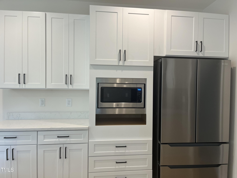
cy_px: 89
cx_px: 118
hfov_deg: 67.3
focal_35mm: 26
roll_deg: +0.1
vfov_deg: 53.1
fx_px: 178
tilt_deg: -0.8
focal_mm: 5.1
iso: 64
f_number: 1.6
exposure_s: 1/60
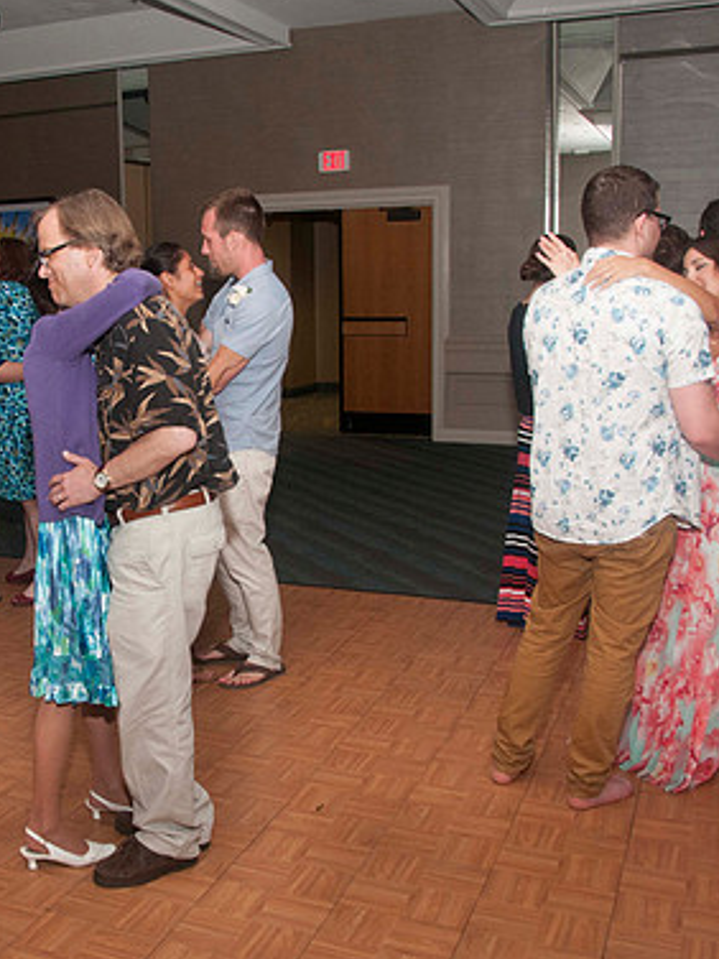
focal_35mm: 40
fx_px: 1108
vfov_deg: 46.8
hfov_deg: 35.1
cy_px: 473
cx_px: 176
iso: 800
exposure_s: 1/60
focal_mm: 18
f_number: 5.6
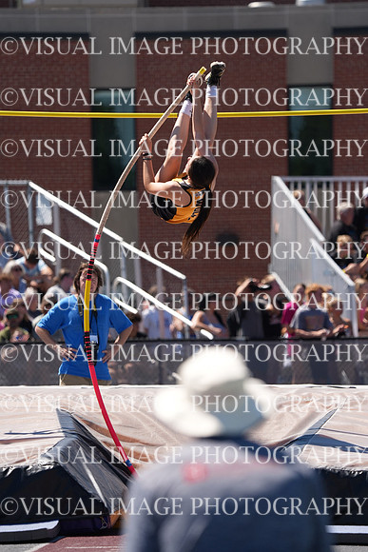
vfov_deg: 5.5
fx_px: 5761
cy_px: 276
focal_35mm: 376
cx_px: 184
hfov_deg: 3.7
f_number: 6.3
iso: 500
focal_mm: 376
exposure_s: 1/1600
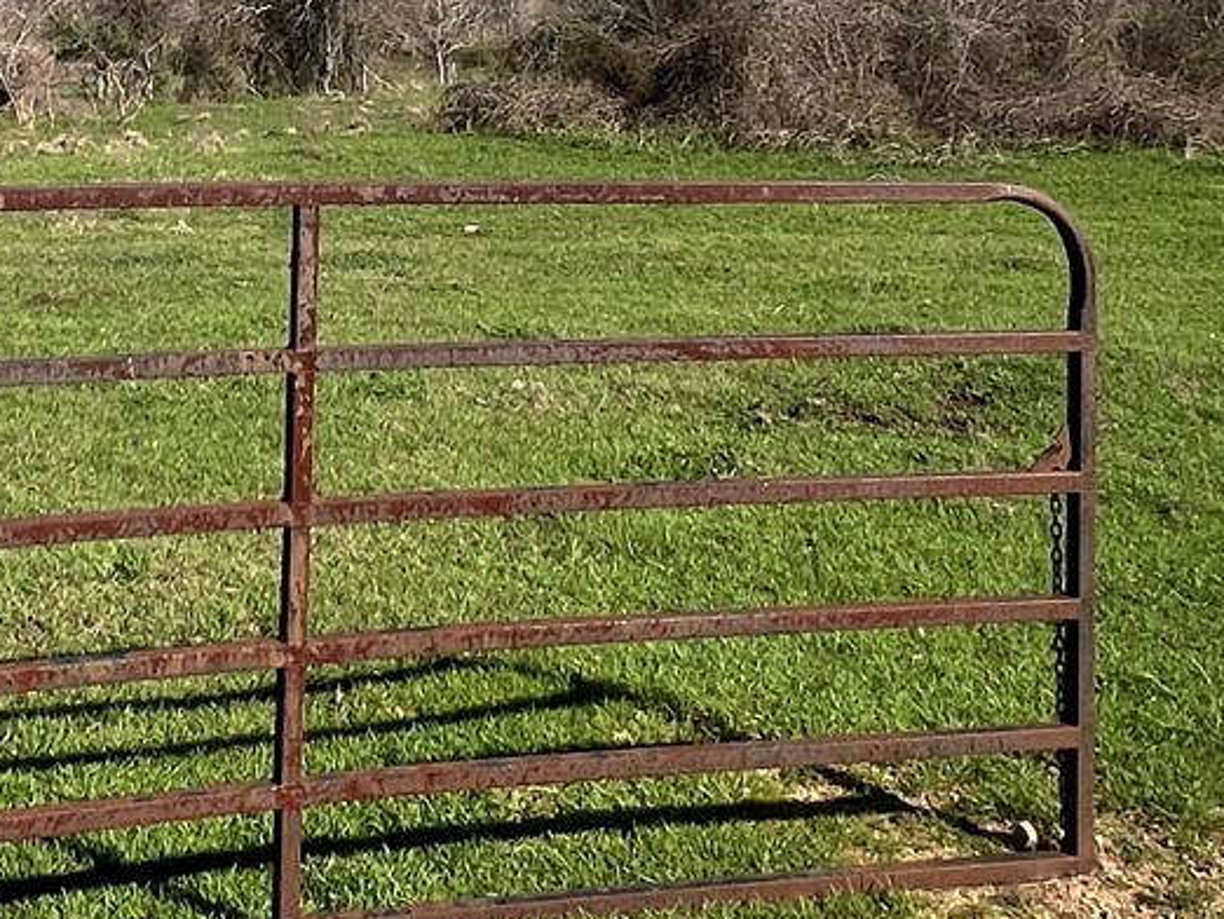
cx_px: 155
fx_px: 1804
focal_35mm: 51
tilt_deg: +2.6
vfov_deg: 26.0
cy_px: -138
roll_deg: +0.3
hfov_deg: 35.6
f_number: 1.8
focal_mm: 1.57
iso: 32
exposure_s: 1/2053
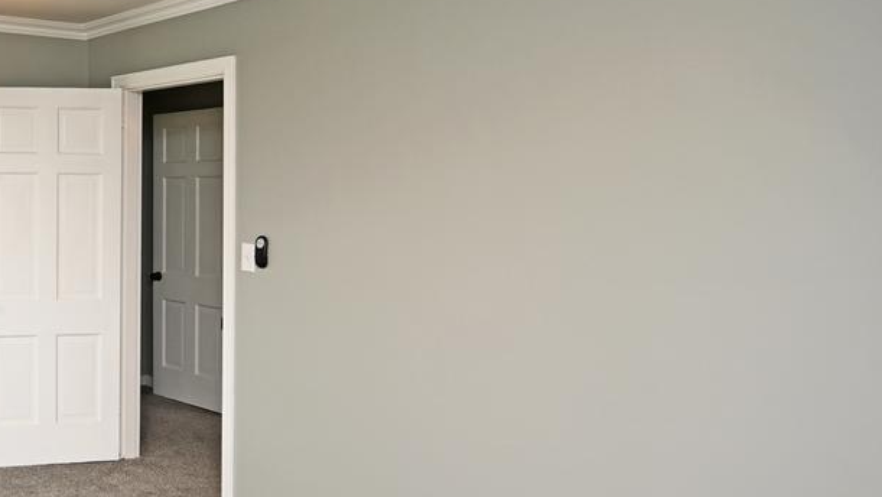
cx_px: -20
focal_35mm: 36
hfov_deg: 45.6
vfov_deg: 32.7
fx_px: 842
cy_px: 192
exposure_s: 1/60
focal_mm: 14
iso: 320
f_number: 4
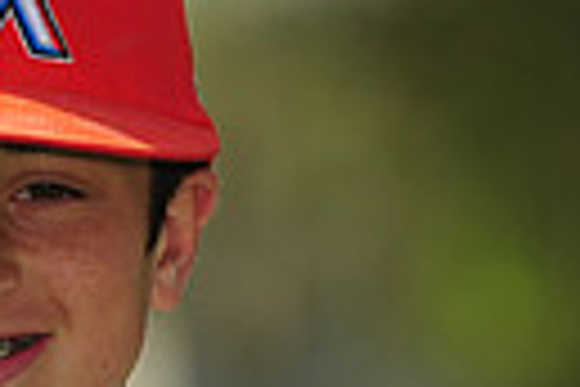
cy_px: 554
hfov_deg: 2.3
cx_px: -108
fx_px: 14434
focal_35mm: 896
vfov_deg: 1.5
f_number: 4.5
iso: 200
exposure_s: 1/1250
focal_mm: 200
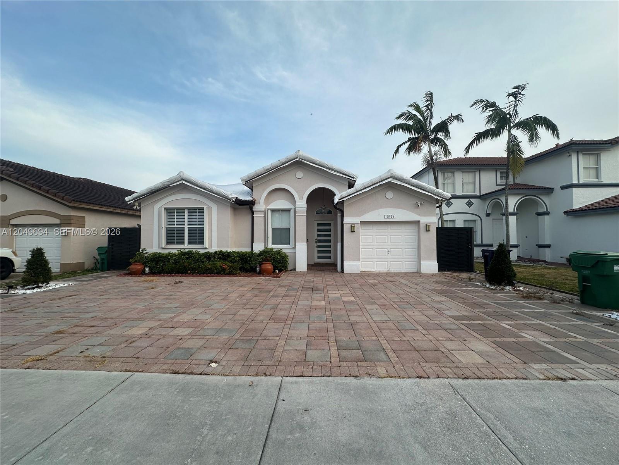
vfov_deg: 85.7
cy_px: 232
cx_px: 310
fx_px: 250
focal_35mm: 14
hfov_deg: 102.1
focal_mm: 2.22
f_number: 2.2
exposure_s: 1/593
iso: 40
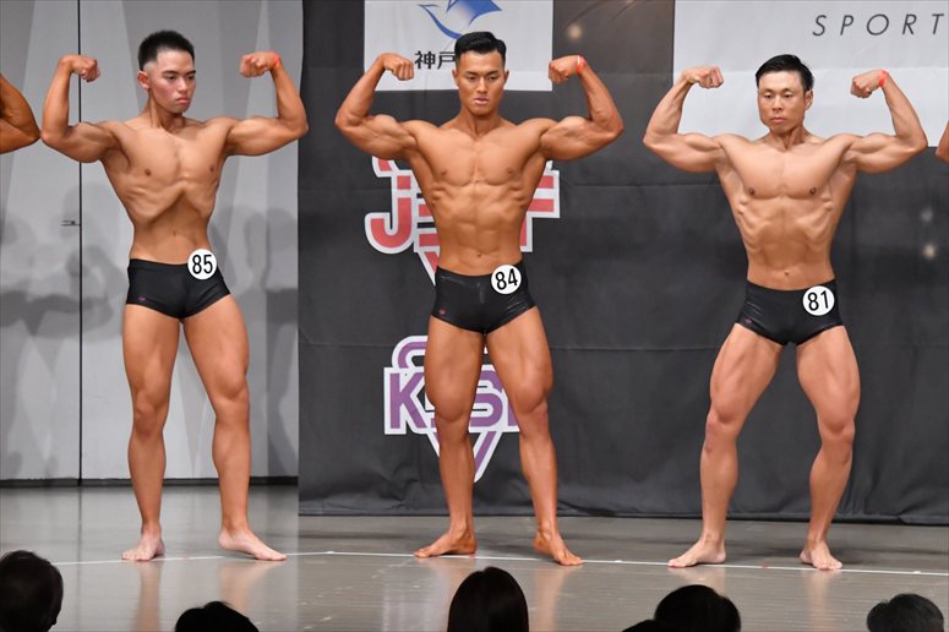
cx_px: 474
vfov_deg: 6.3
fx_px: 5718
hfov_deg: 9.5
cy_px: 316
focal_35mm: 217
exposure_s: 1/400
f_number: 5.6
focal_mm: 145
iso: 6400
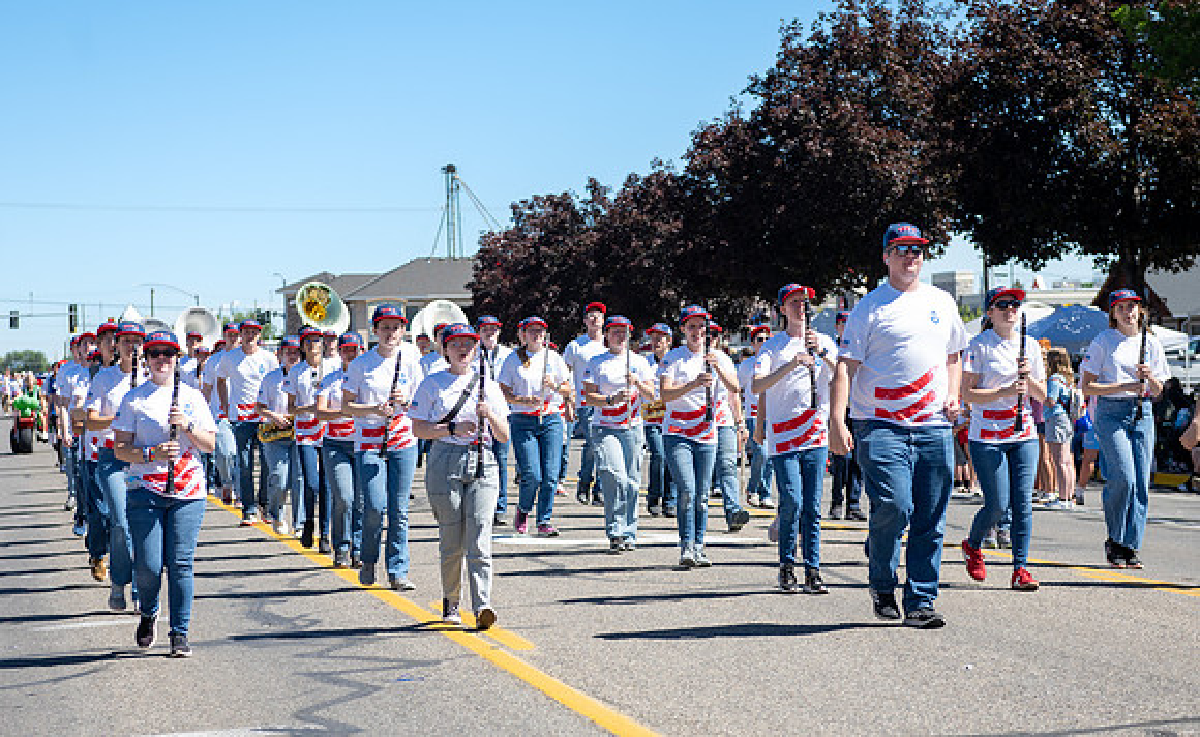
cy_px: 351
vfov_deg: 15.2
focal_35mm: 85
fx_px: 2756
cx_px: 565
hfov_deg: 24.6
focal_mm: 70
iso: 100
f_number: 2.8
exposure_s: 1/800
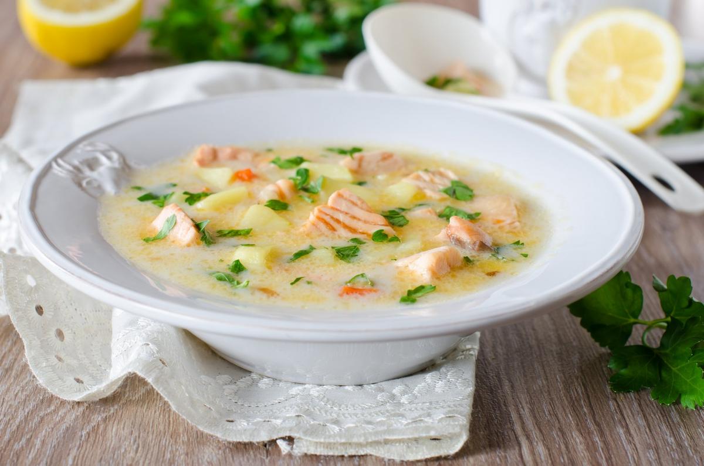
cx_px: 352
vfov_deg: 18.1
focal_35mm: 75
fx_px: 1464
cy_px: 233
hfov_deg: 27.0
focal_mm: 50
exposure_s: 1/20
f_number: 5.6
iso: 100
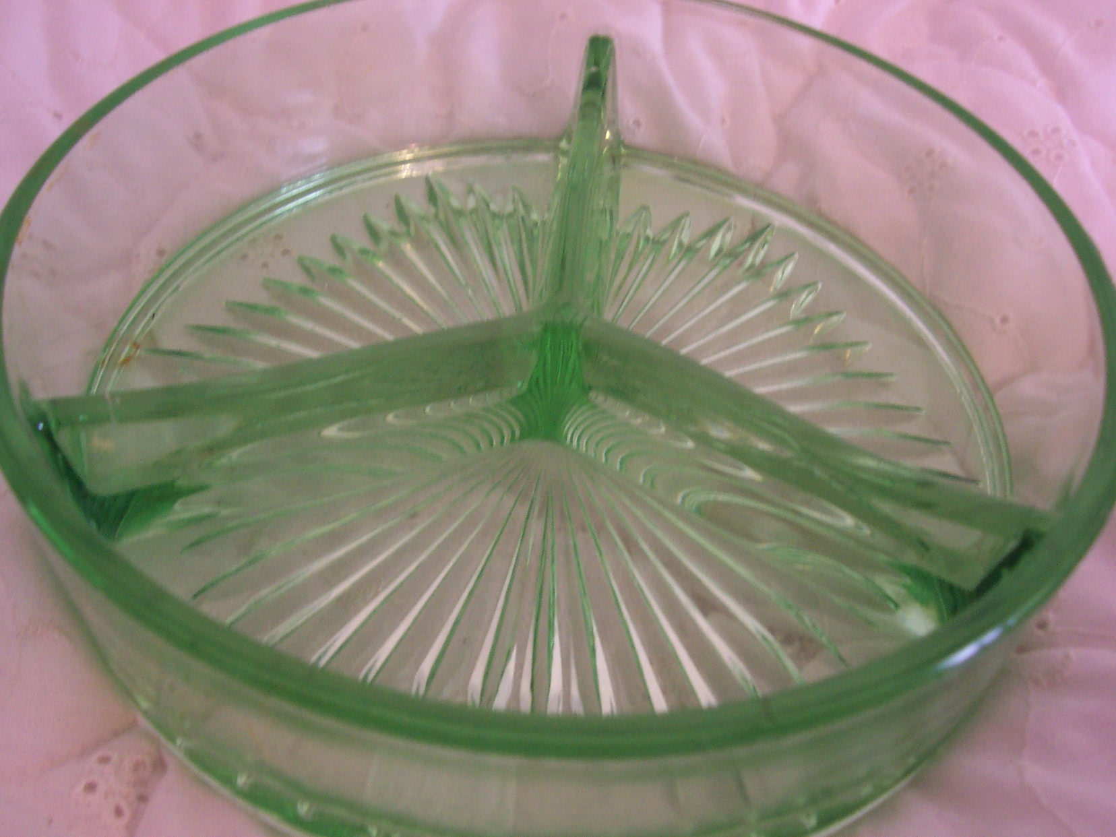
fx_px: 1193
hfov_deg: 50.1
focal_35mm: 37
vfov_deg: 38.7
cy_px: 418
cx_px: 558
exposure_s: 1/30
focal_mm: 5.6
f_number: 2.8
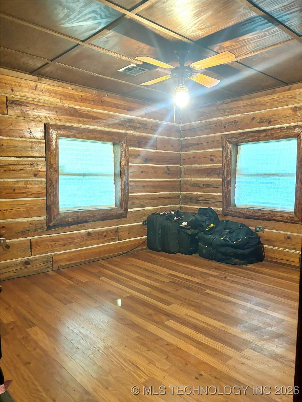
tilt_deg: -4.6
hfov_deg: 53.1
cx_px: 151
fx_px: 302
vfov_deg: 67.3
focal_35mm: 26
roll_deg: -0.7
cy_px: 201
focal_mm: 5.96
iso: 500
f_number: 1.6
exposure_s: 1/60
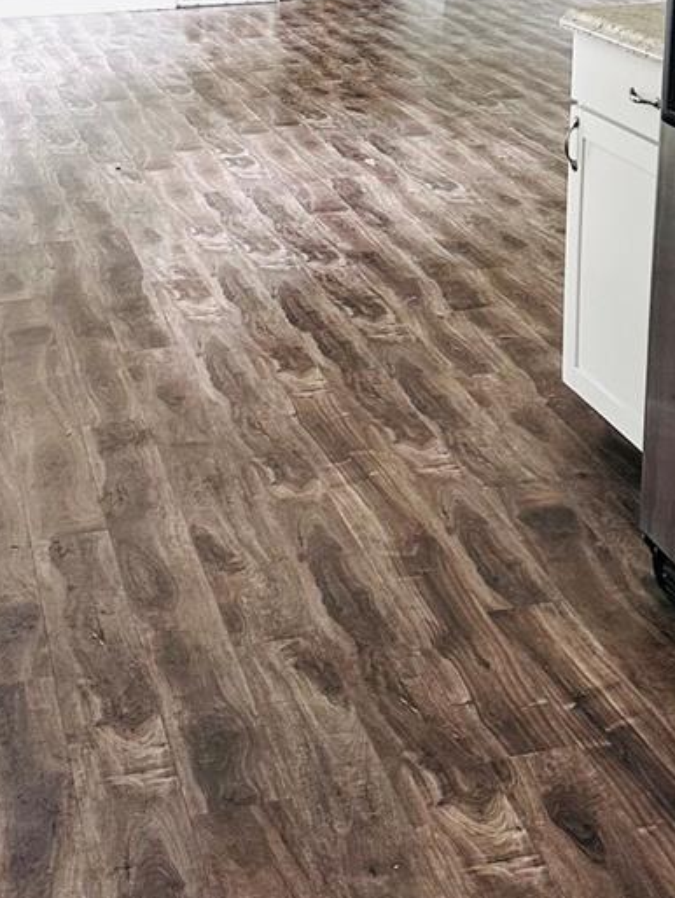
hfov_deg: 26.0
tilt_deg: -12.8
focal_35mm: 56
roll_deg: +0.5
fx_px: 1455
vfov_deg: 32.8
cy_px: 114
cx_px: 245
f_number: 1.78
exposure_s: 1/65
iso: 250
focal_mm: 6.86
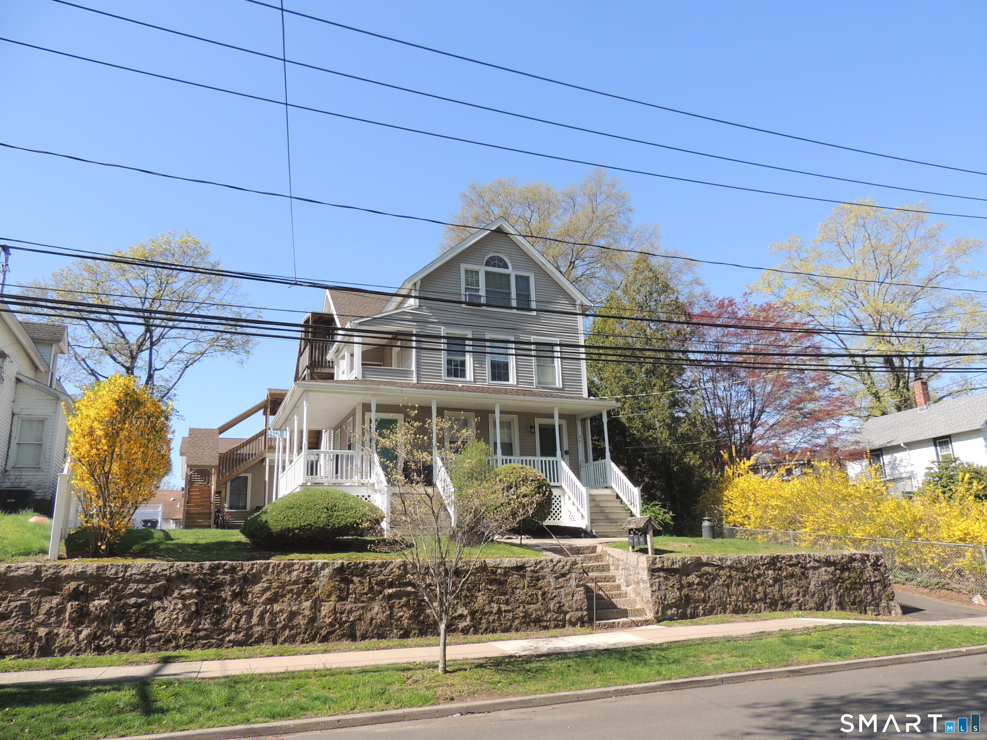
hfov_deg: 71.6
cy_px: 370
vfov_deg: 56.8
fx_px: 684
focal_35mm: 24
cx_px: 494
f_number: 3
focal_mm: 4.3
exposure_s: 1/800
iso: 100
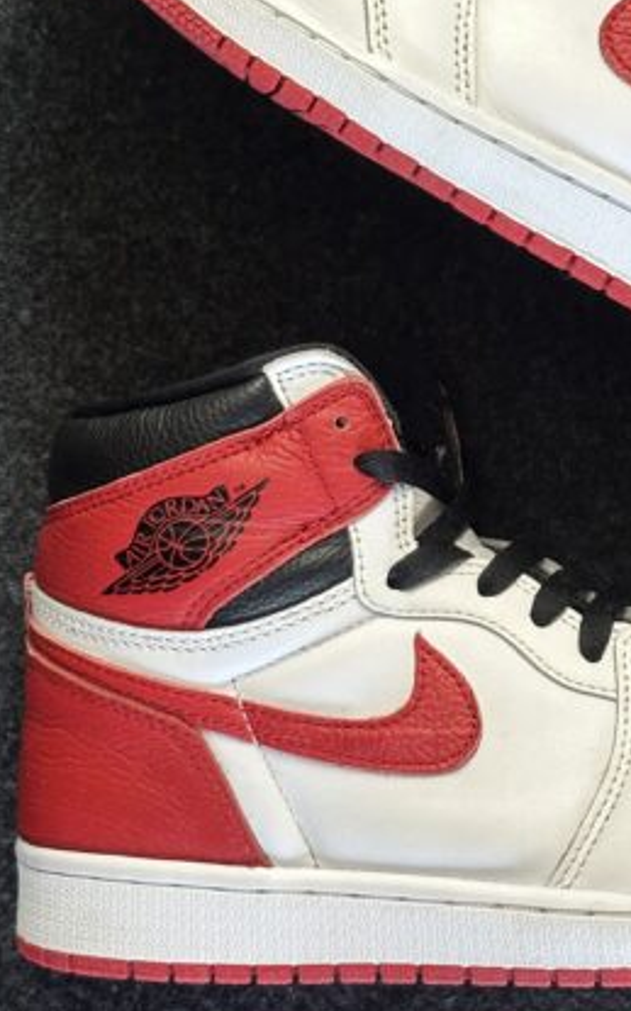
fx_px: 2699
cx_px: 546
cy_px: 398
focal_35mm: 98
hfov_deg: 13.2
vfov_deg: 21.2
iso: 200
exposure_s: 1/50
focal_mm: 6.86
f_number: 1.78
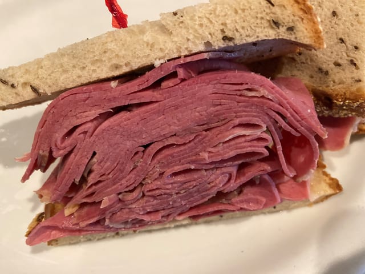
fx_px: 274
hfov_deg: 67.3
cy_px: 137
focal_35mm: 26
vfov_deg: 53.1
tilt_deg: -66.1
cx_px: 182
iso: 500
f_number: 1.8
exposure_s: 1/60
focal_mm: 4.25
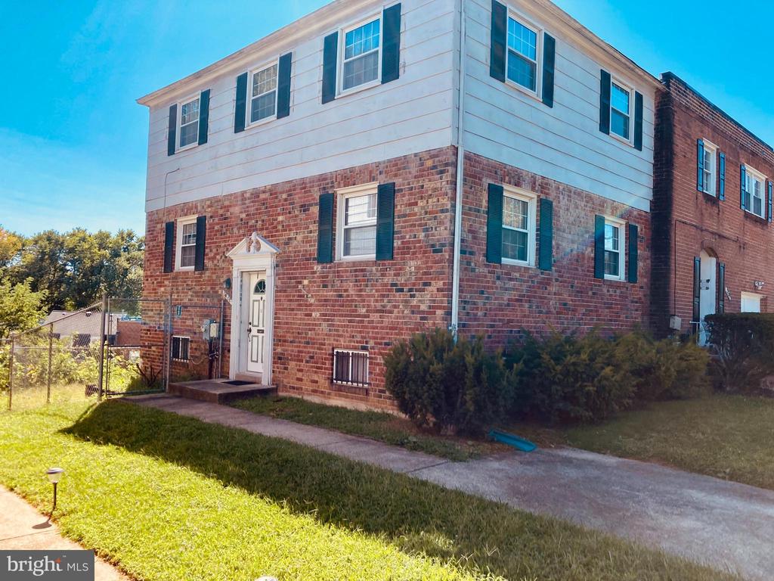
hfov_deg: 63.4
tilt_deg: +2.8
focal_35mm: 28
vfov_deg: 49.7
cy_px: 290
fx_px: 626
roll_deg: -2.8
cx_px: 387
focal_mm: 3.99
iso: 20
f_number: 1.8
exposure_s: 1/941
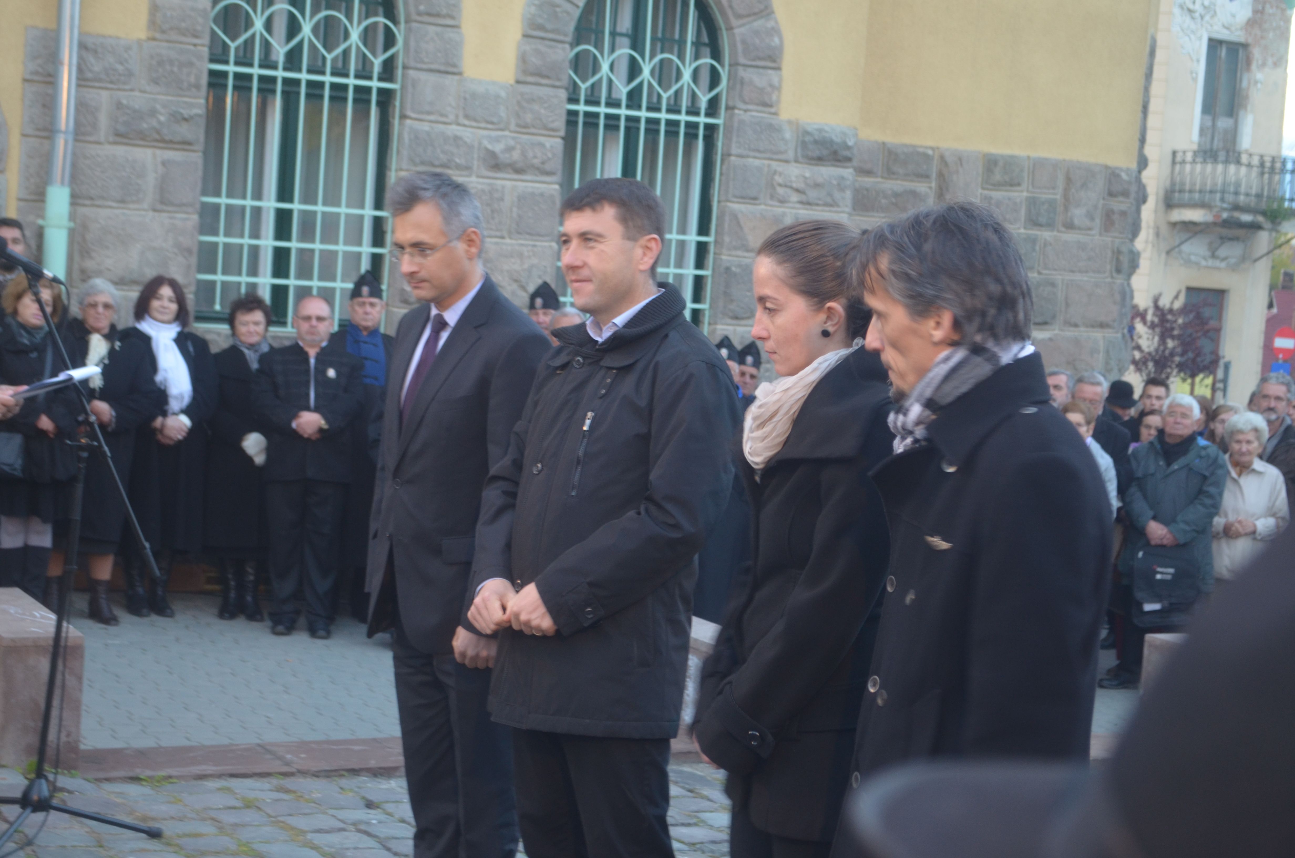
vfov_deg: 21.5
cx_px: 648
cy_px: 429
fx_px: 2262
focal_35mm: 63
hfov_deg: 32.0
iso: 500
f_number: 5.3
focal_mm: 42
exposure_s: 1/20
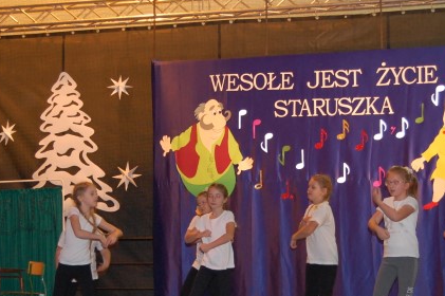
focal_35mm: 97
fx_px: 1198
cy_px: 212
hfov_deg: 21.0
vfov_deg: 14.0
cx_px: 221
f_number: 4.5
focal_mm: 34
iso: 900
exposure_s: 1/60
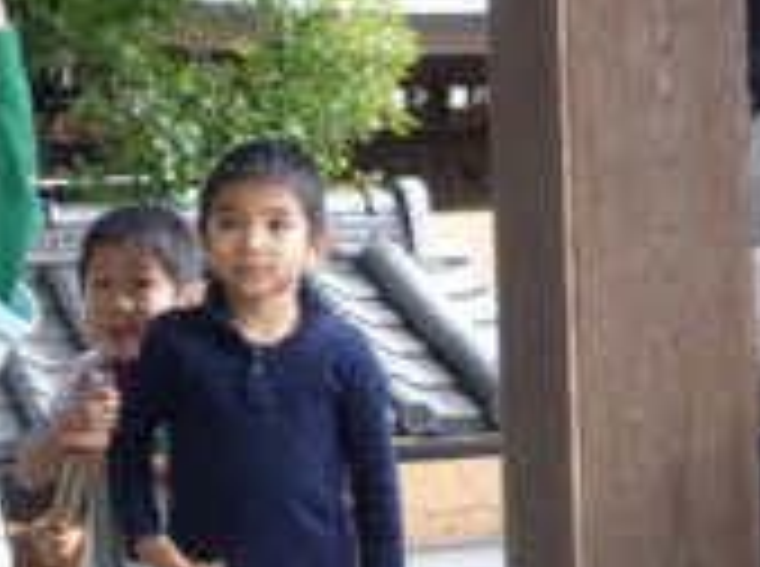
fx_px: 3001
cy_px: 189
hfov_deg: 14.3
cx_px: 99
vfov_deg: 10.8
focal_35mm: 137
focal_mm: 11.9
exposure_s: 1/60
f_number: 5.4
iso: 400
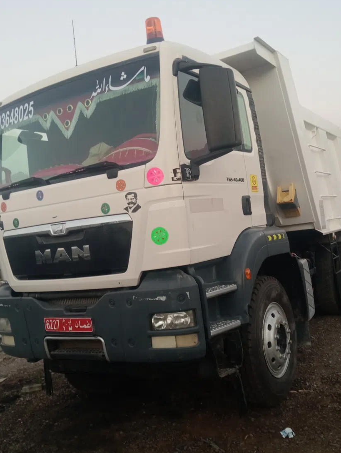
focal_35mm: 35
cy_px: 231
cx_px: 192
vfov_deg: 52.6
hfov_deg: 40.7
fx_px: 459
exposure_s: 1/33.3
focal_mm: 3.98
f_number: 1.8
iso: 394
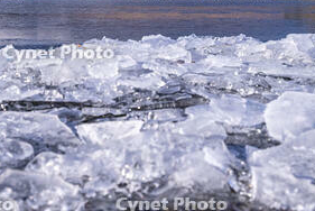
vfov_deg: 20.8
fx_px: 570
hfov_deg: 30.2
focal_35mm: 65
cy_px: 49
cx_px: 65
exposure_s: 1/200
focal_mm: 30.5
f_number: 9
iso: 200
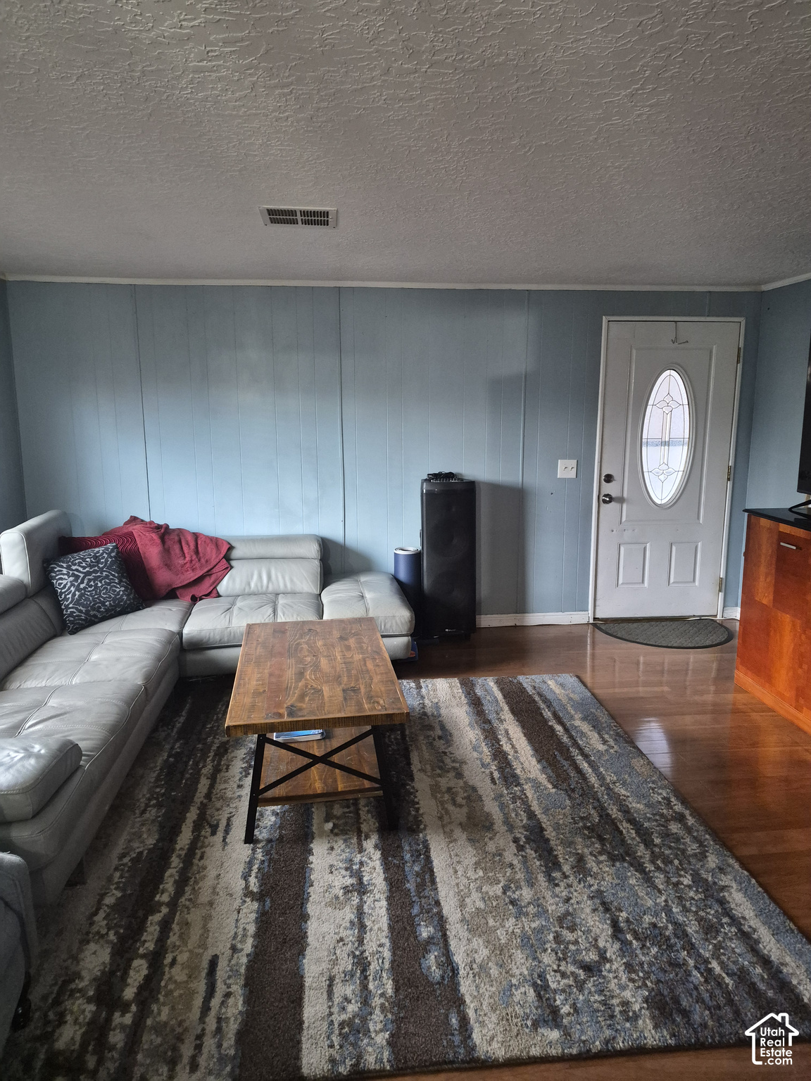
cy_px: 540
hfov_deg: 58.9
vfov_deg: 73.9
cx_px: 406
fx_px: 718
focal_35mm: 23
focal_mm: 5.4
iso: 1000
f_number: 1.8
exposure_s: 1/120
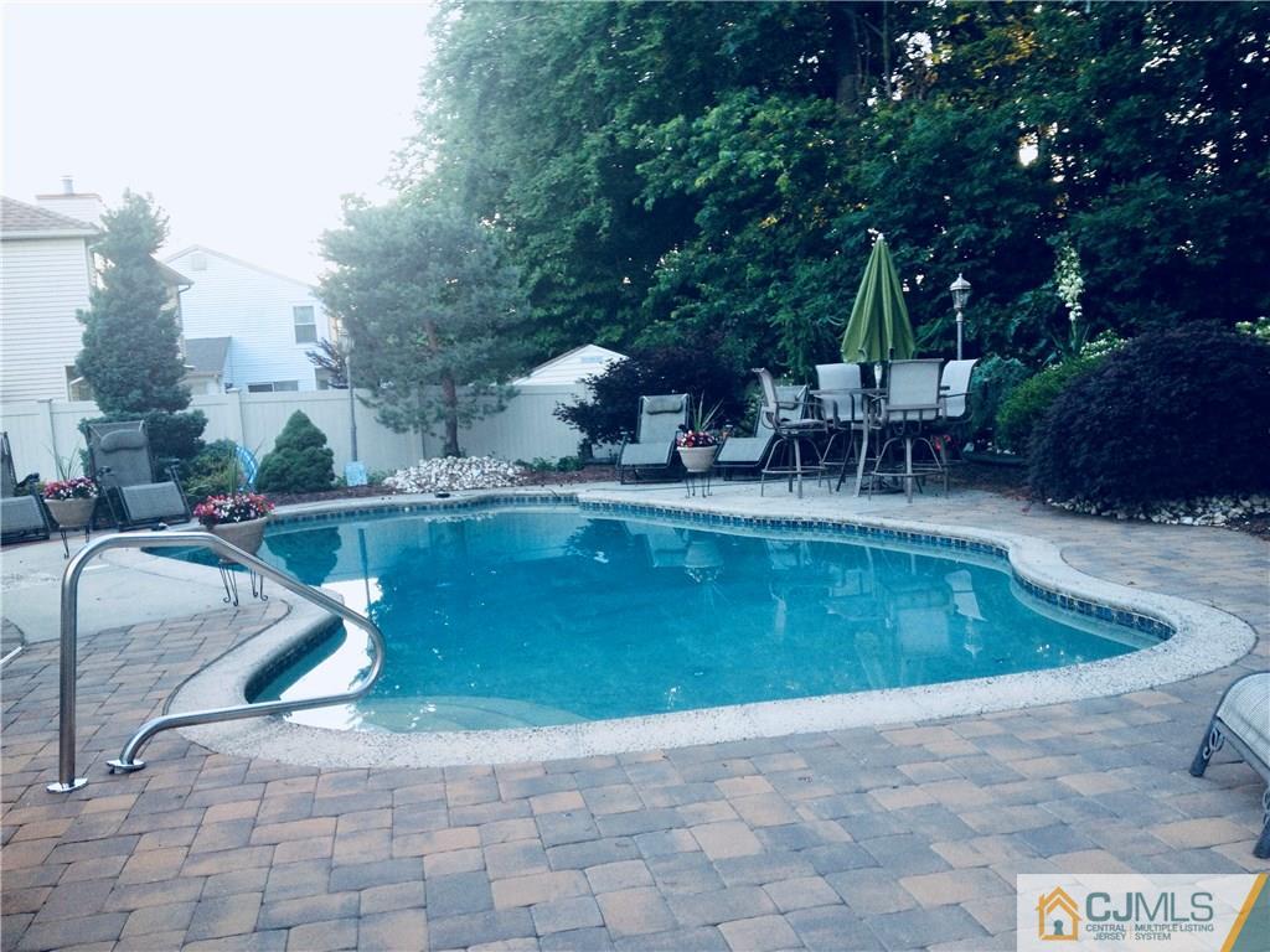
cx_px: 635
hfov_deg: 52.6
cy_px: 476
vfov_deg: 40.7
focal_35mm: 35
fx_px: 1284
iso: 50
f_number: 2.4
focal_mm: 4.28
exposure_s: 1/40
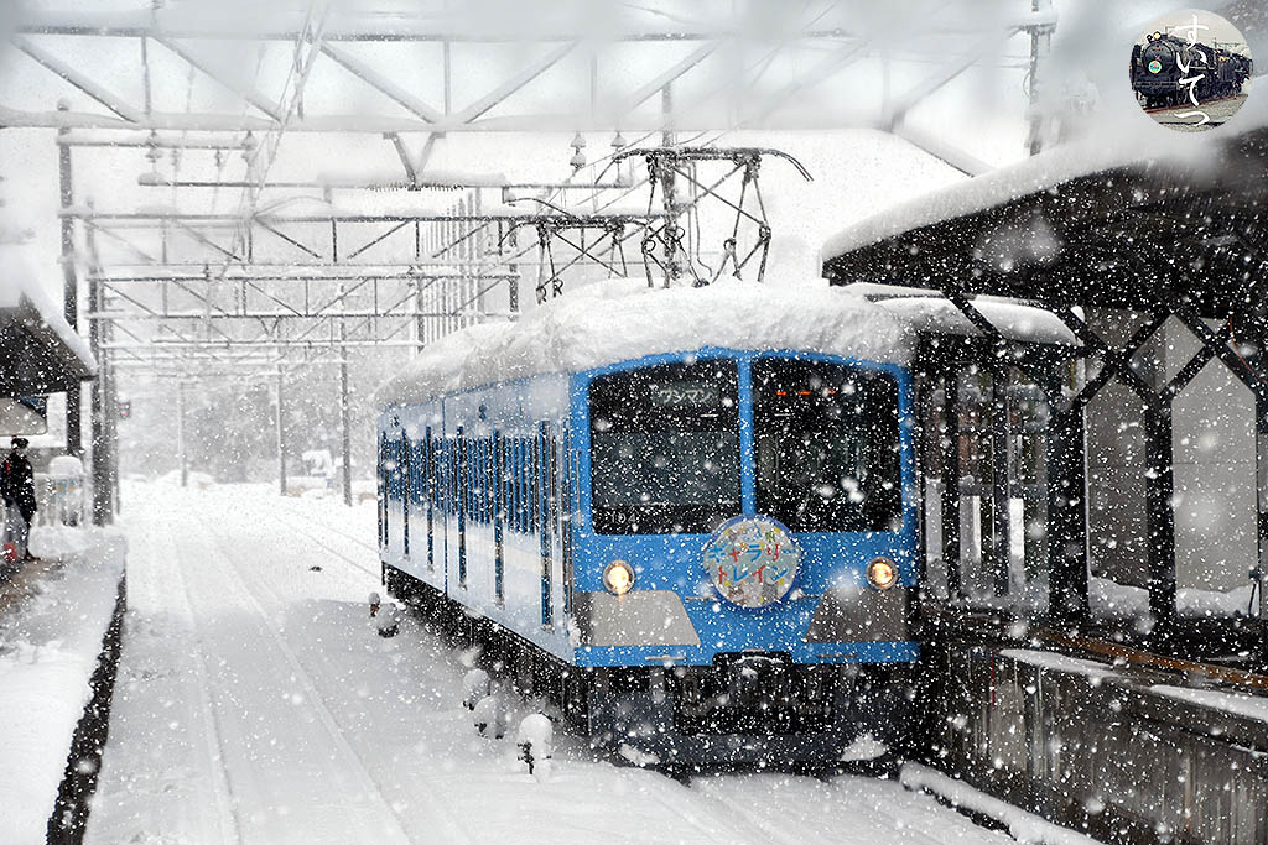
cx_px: 634
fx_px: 5020
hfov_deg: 14.4
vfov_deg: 9.6
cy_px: 422
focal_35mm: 142
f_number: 6.3
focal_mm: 95
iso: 250
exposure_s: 1/800
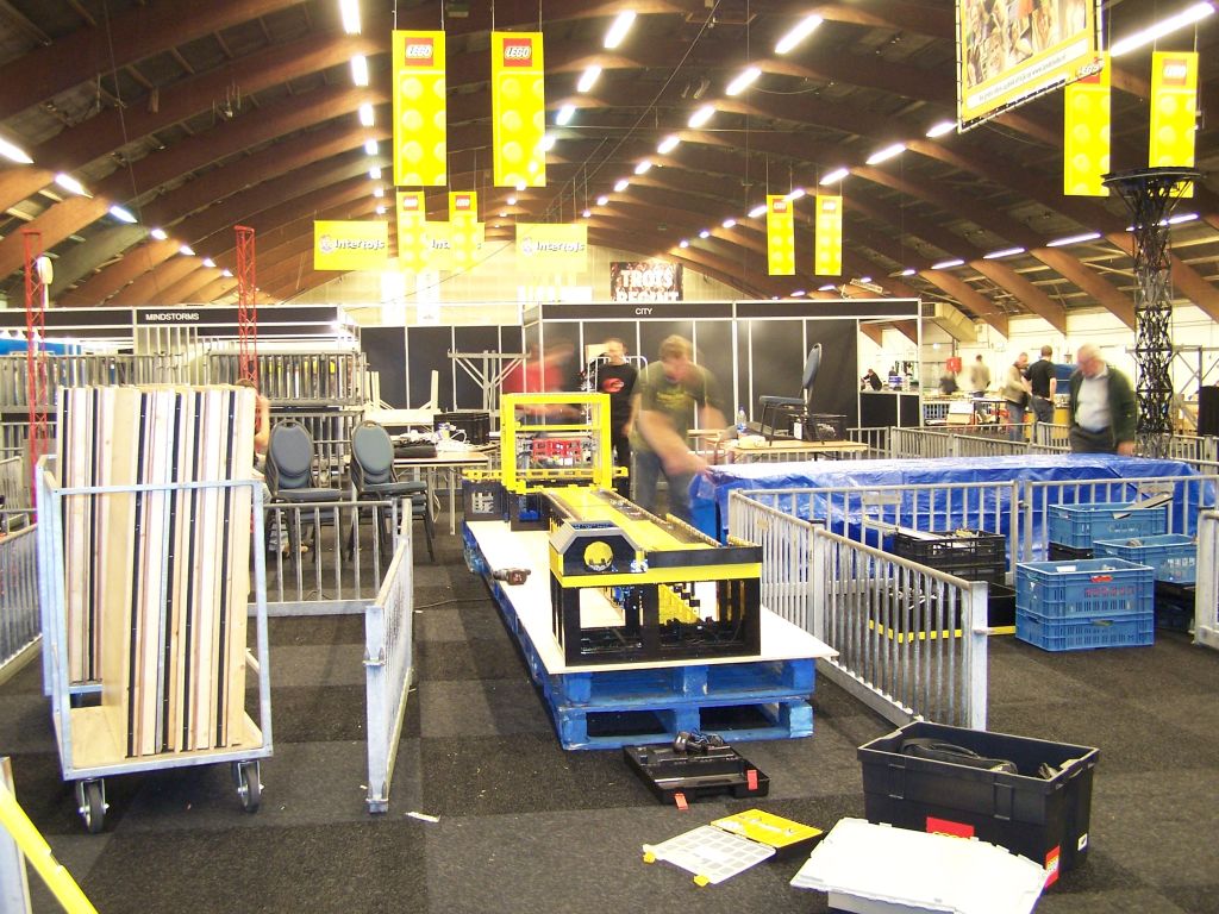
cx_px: 610
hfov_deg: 49.0
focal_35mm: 38
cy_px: 457
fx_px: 1338
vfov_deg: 37.7
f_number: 2.8
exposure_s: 1/2
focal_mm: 6.3
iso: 140
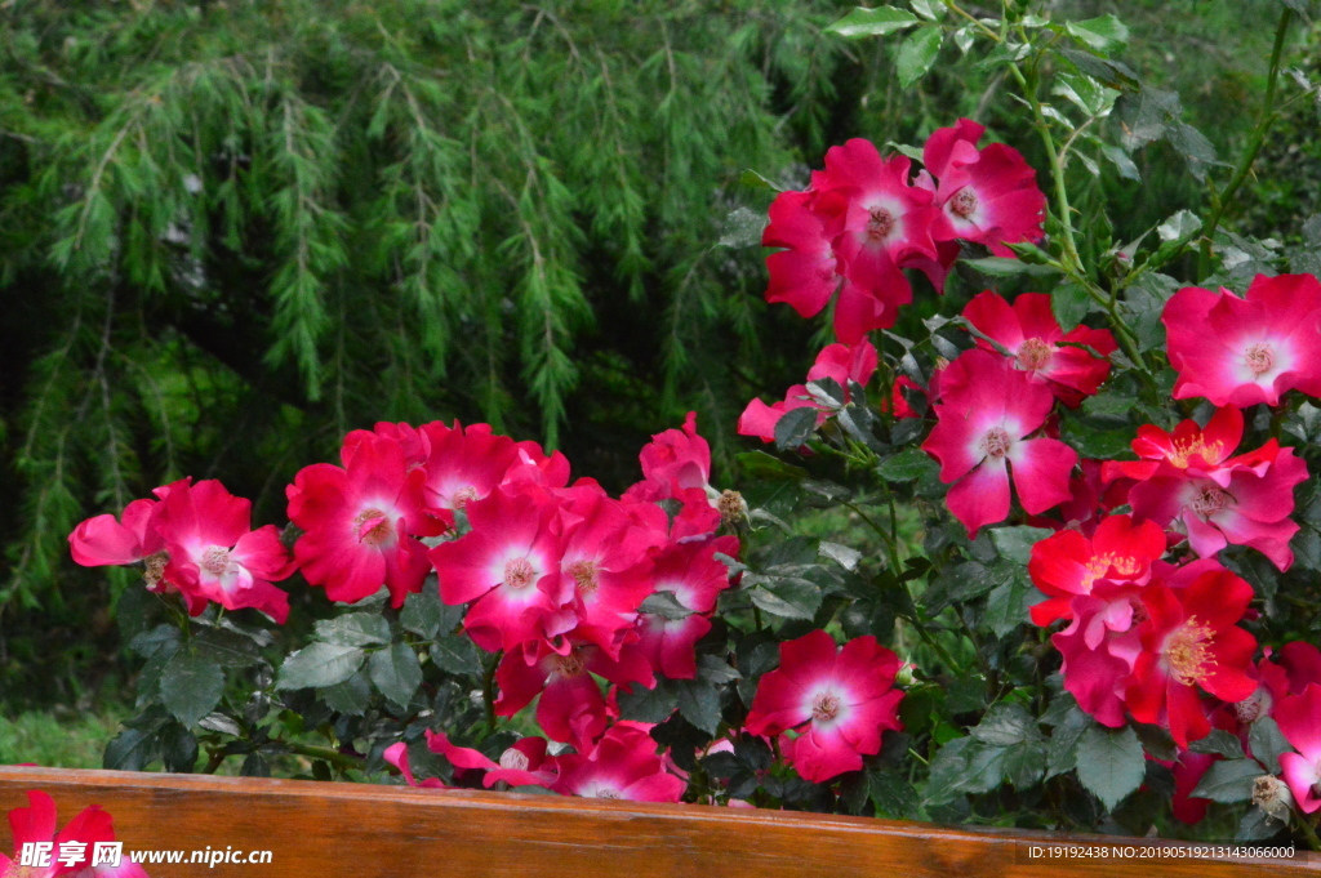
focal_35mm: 183
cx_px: 660
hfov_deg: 11.2
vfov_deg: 7.5
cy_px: 439
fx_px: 6710
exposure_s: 1/250
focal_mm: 122
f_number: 32
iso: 5600
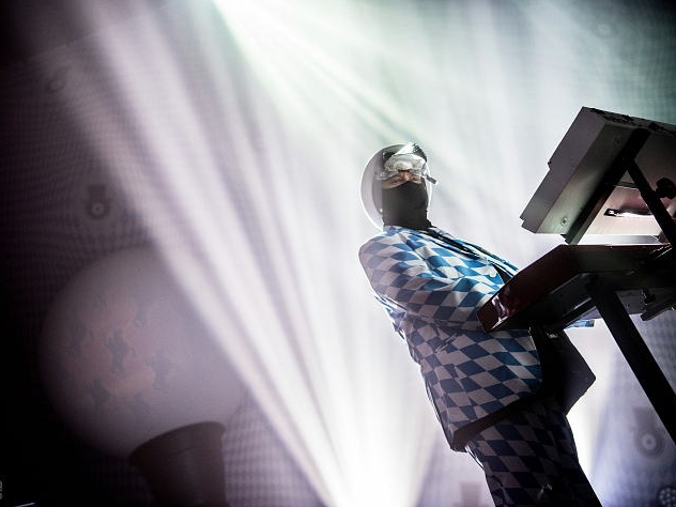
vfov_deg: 31.5
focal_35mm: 46
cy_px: 252
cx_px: 356
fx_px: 898
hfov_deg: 41.2
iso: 1250
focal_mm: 42
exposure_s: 1/80
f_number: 2.8
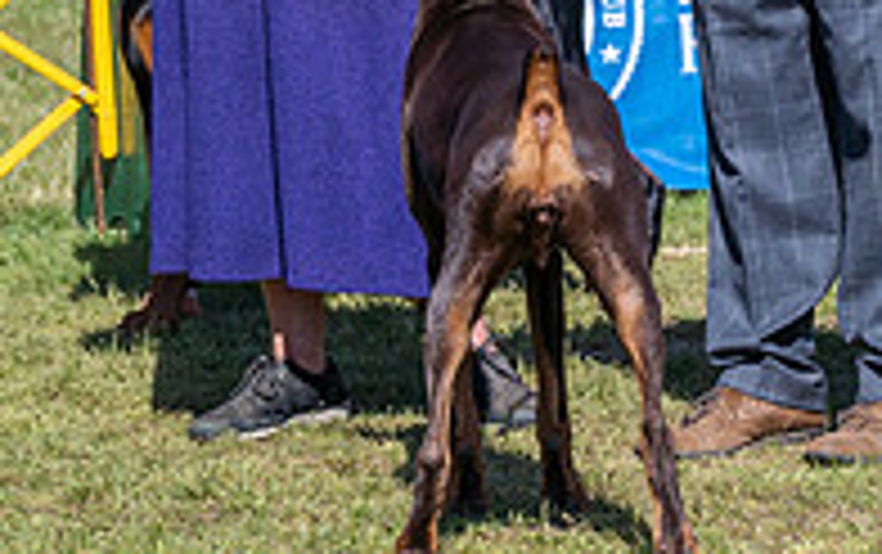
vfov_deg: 2.8
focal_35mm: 463
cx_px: 229
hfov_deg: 4.5
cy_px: -275
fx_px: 11142
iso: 250
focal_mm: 132
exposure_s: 1/1250
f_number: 6.3
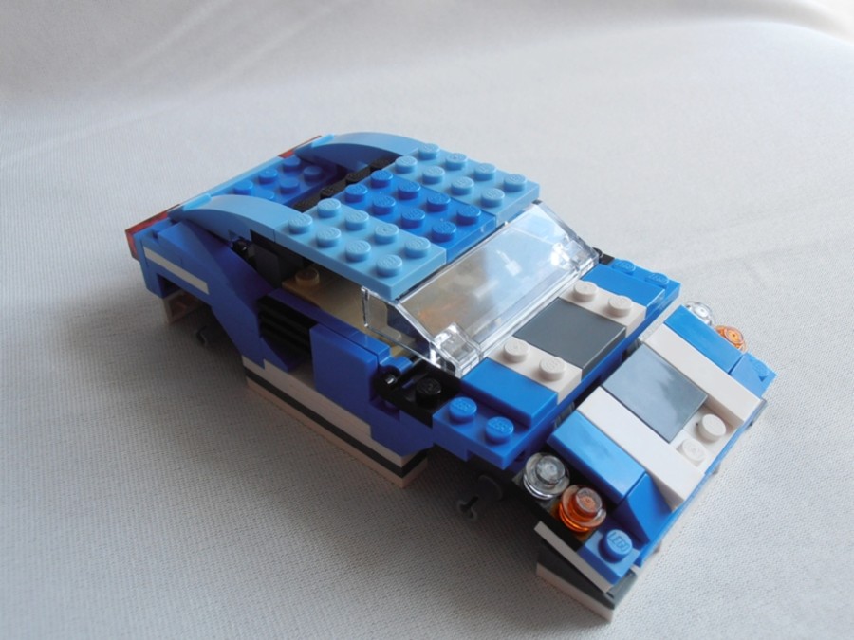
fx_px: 913
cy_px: 320
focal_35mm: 37
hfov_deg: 50.1
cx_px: 427
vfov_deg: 38.7
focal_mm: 6.61
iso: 80
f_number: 3.9
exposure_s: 1/100
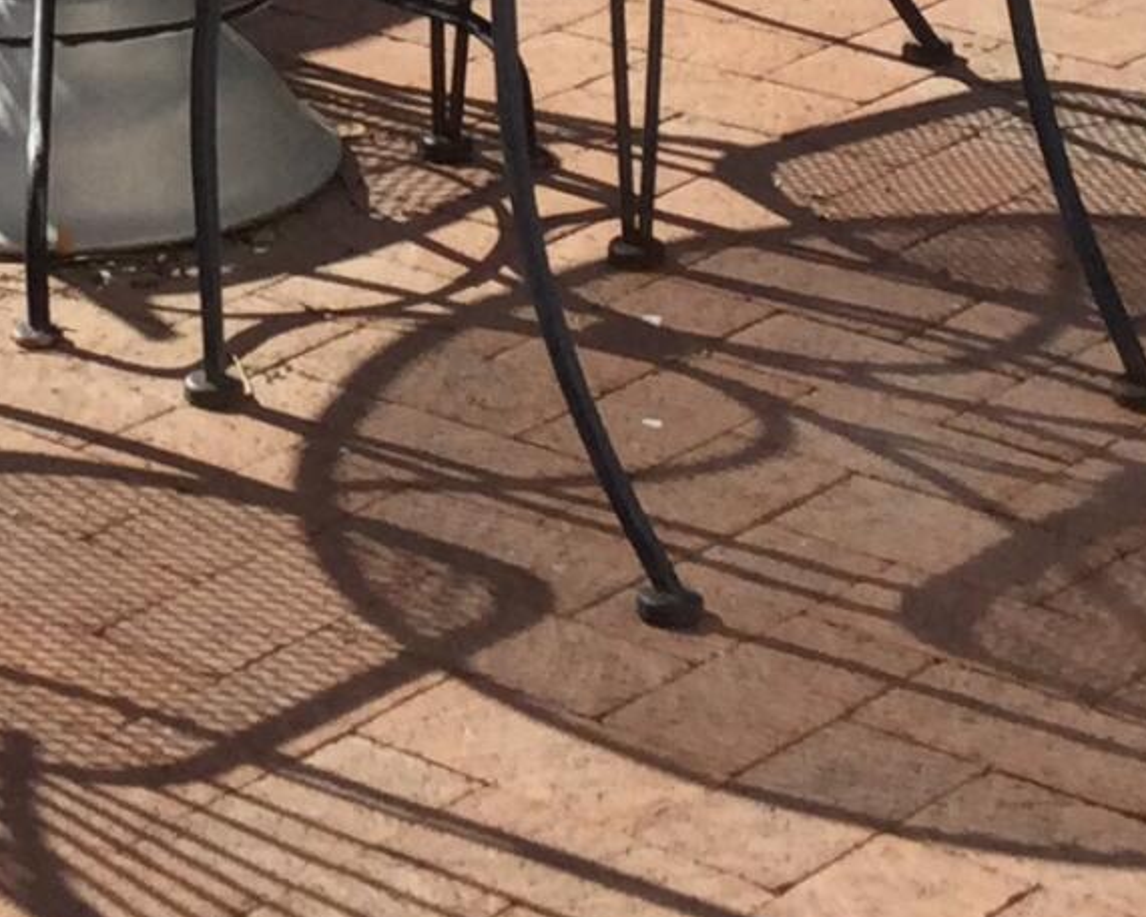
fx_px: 5394
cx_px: 169
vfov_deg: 9.2
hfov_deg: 12.1
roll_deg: -0.4
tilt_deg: -9.5
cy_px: -809
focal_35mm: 159
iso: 25
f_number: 2.4
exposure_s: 1/1274
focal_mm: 3.3
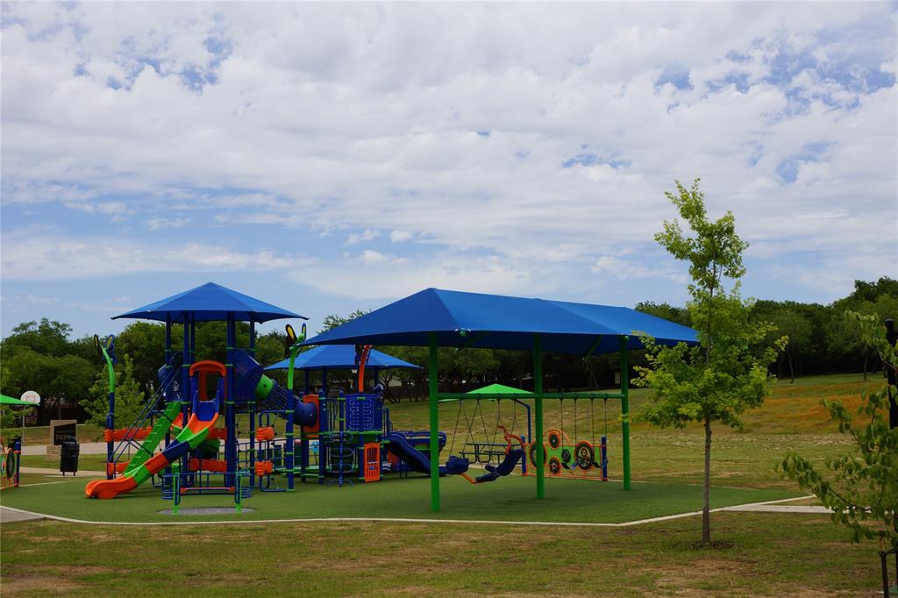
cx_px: 449
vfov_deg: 31.9
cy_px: 299
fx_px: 1047
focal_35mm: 42
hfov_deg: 46.4
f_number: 16
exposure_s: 1/125
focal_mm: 28
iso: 100
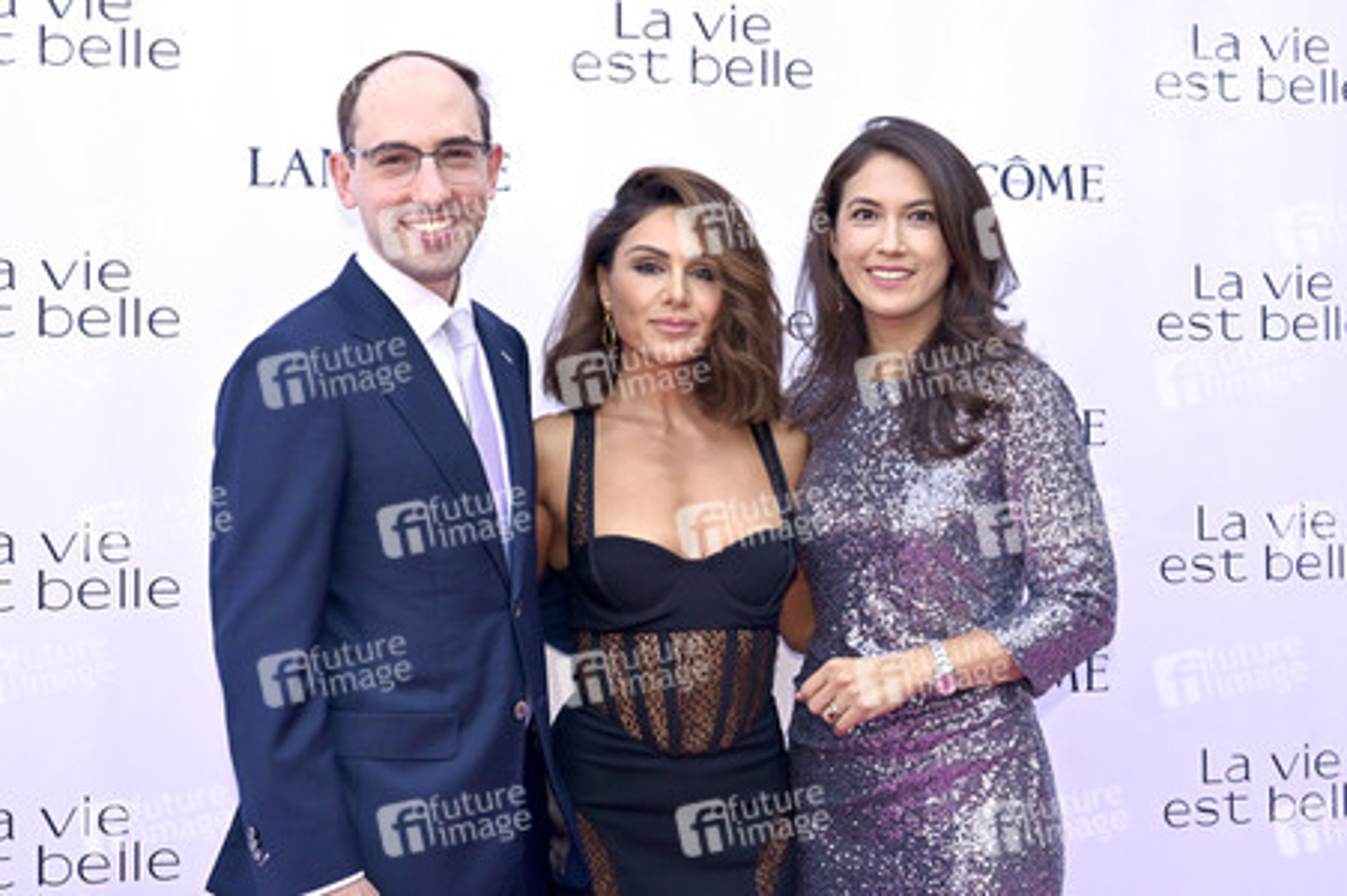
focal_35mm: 49
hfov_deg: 40.4
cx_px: 674
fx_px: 1832
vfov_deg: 27.5
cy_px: 448
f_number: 7.1
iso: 640
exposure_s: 1/200
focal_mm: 49
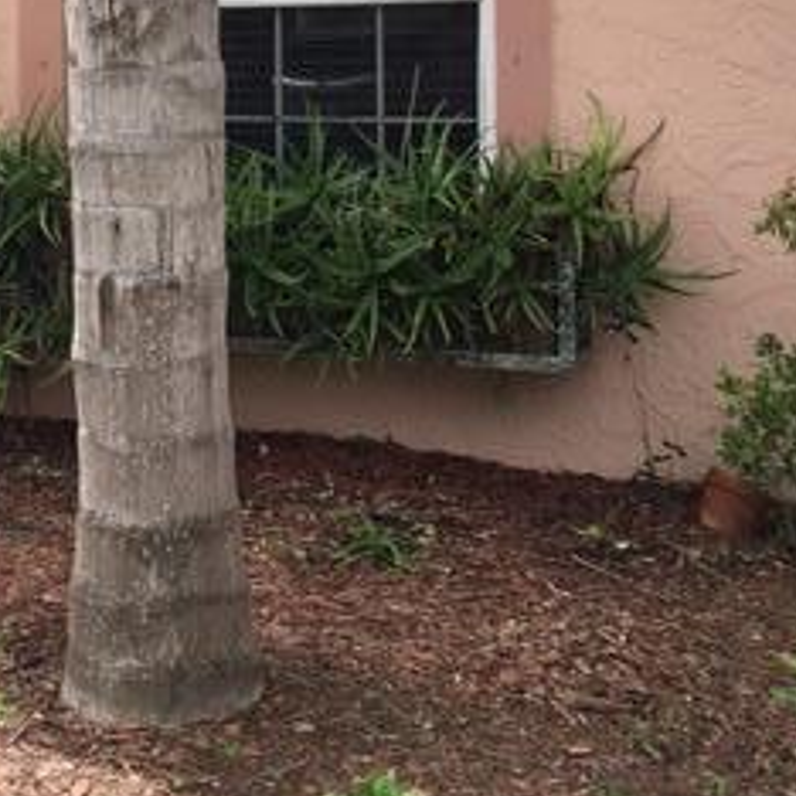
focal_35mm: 70
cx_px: 7
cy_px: 88
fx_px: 1821
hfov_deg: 23.6
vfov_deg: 24.0
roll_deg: +0.6
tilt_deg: +0.9
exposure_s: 1/469
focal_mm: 4.15
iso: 25
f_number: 2.2
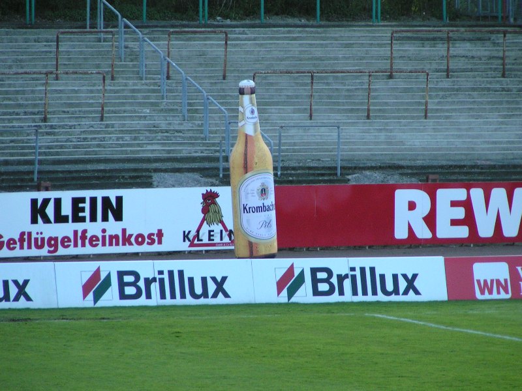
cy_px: 196
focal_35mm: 380
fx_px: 5730
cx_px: 261
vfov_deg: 3.9
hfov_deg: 5.2
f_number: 3.5
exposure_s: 1/400
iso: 200
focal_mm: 58
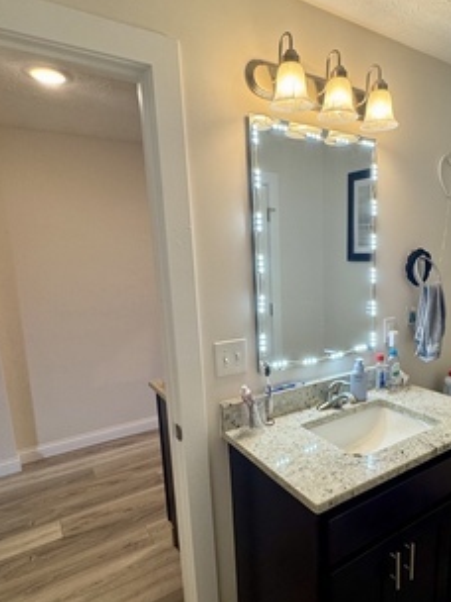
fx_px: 400
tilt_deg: -10.7
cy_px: 333
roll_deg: +1.5
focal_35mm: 23
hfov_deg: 57.8
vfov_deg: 73.7
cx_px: 294
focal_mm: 2.22
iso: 80
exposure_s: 1/120
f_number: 2.2
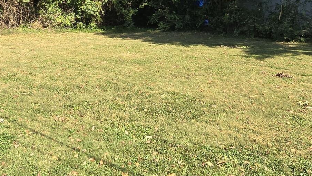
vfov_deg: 23.2
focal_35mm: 47
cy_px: -38
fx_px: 389
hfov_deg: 43.6
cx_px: 139
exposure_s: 1/902
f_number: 2.2
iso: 50
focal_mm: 2.2
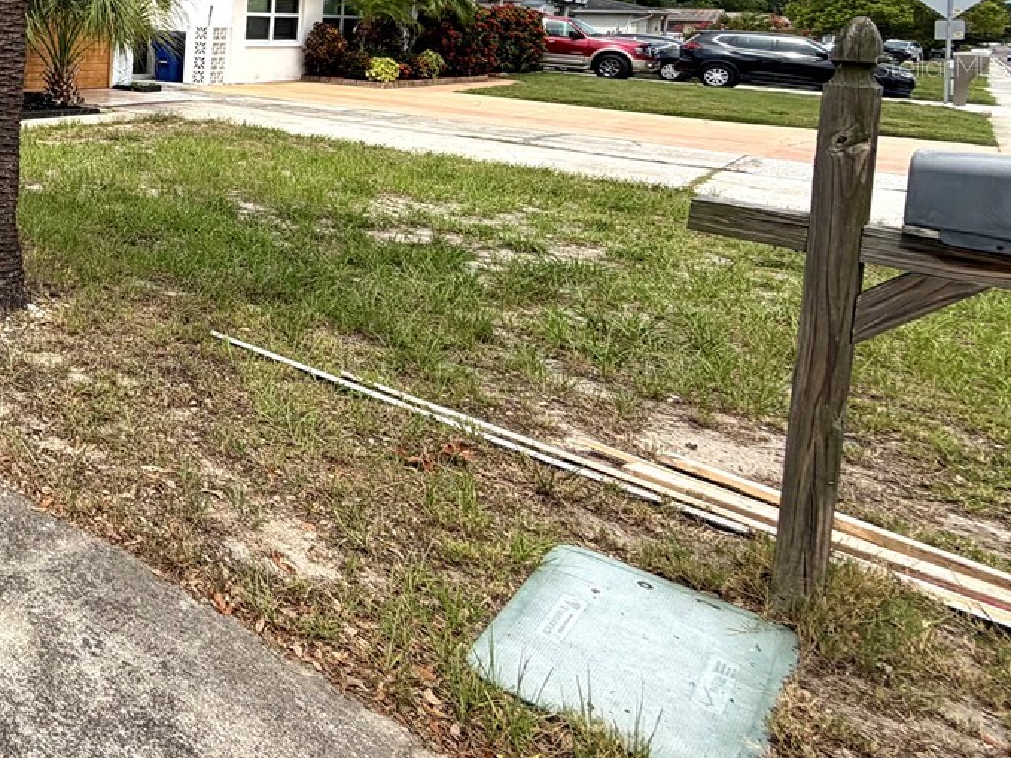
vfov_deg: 39.6
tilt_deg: -3.8
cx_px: -177
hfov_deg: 40.5
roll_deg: -1.6
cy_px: 66
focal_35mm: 33
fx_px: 964
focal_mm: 2.22
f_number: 2.2
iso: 20
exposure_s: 1/1001
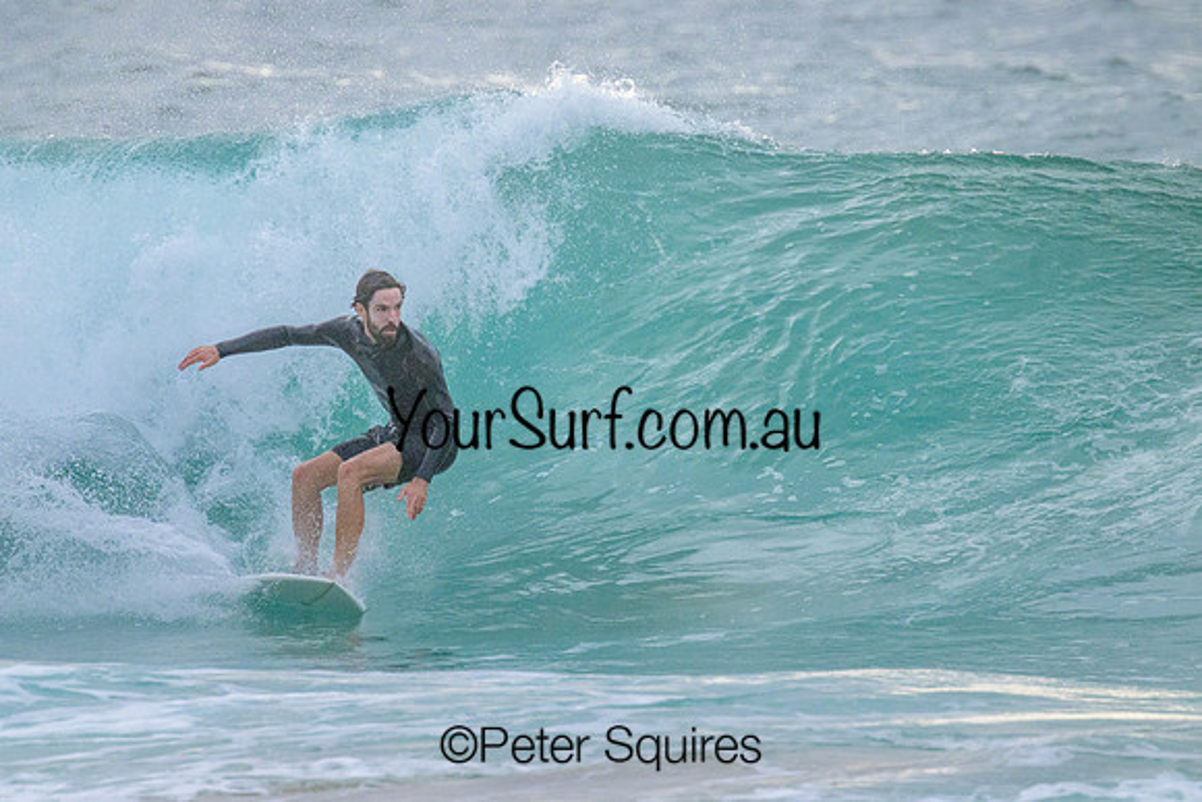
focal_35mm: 958
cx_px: 506
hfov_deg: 2.2
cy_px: 362
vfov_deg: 1.4
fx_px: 31993
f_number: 11
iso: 2800
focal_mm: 800
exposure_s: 1/2000
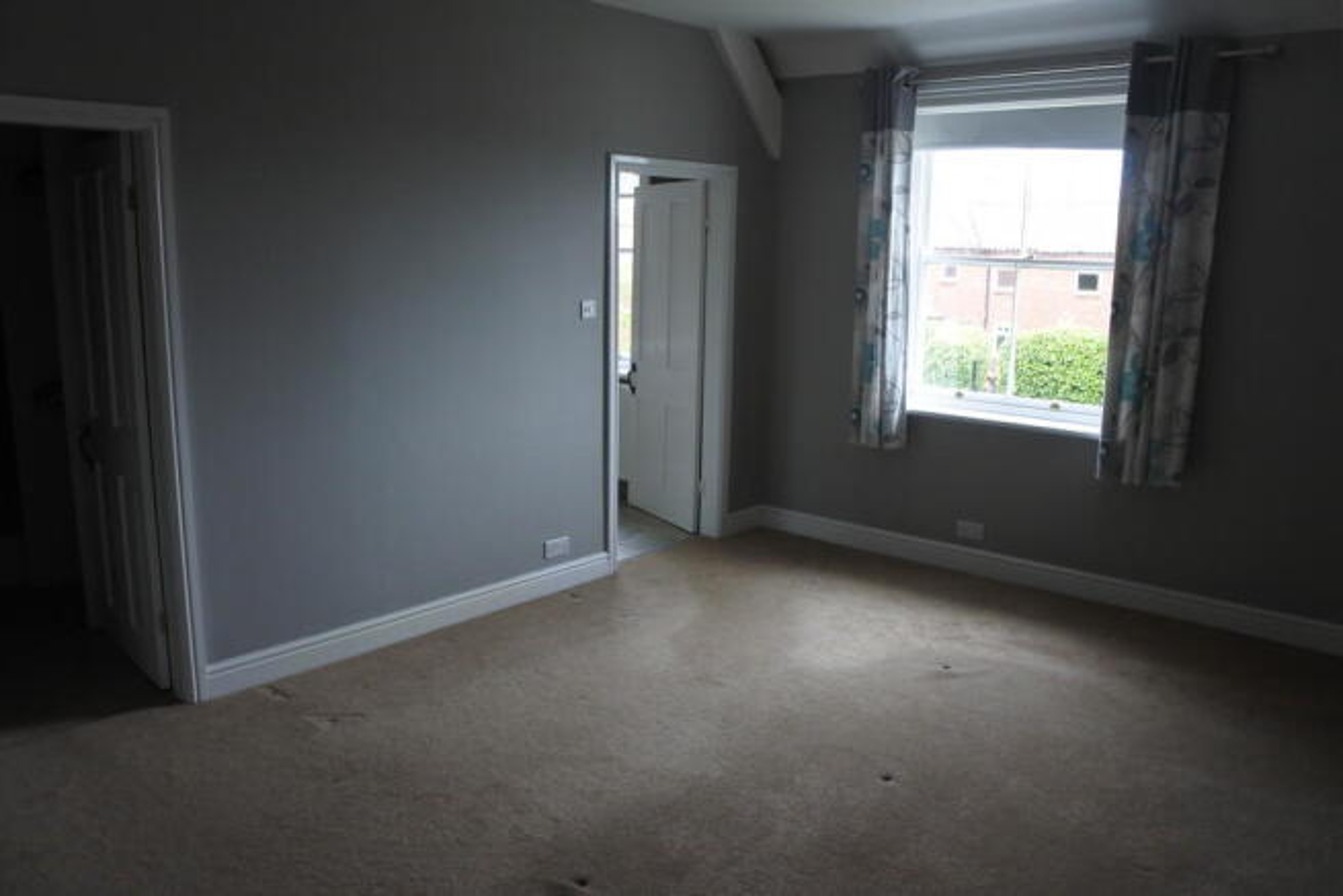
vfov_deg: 48.0
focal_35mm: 27
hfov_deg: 67.4
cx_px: 672
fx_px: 1007
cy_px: 448
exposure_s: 1/125
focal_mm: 10
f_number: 3.5
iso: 640
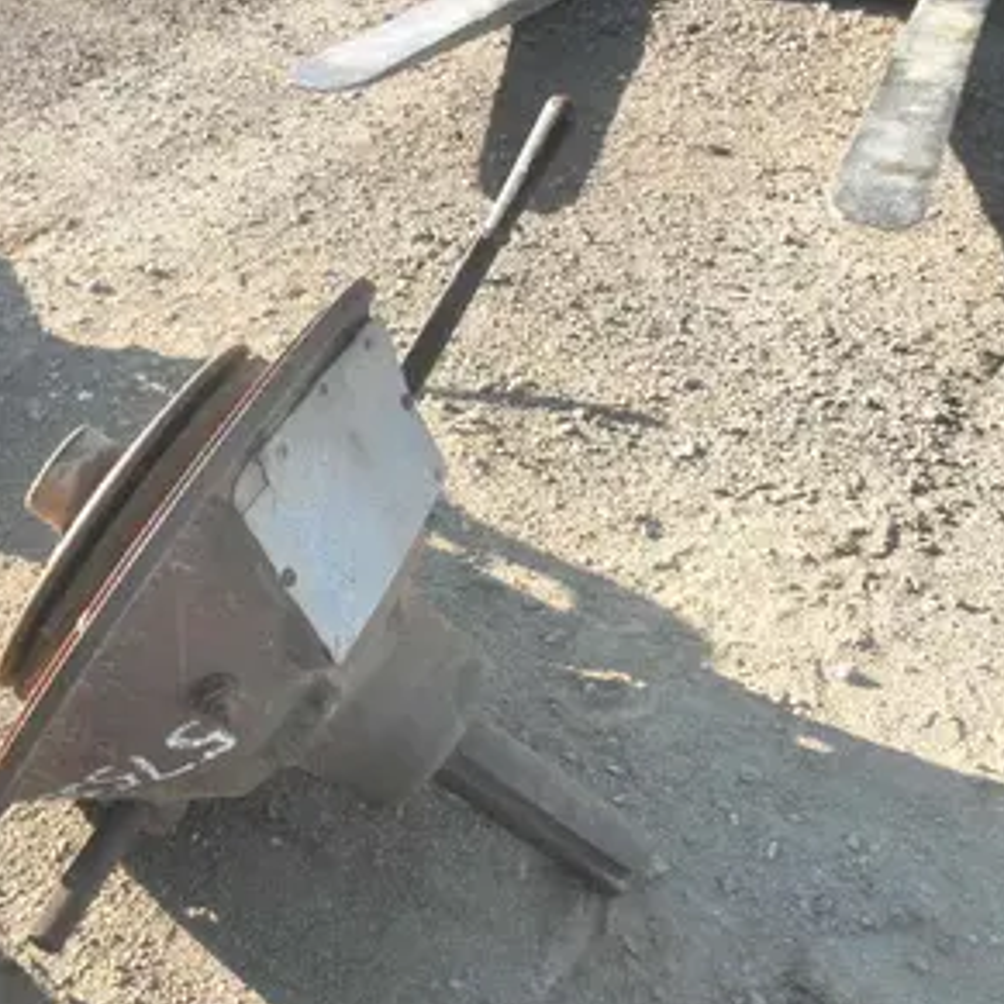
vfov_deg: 48.4
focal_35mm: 34
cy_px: 514
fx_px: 1116
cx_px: 328
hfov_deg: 47.6
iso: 64
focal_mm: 5
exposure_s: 1/200
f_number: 3
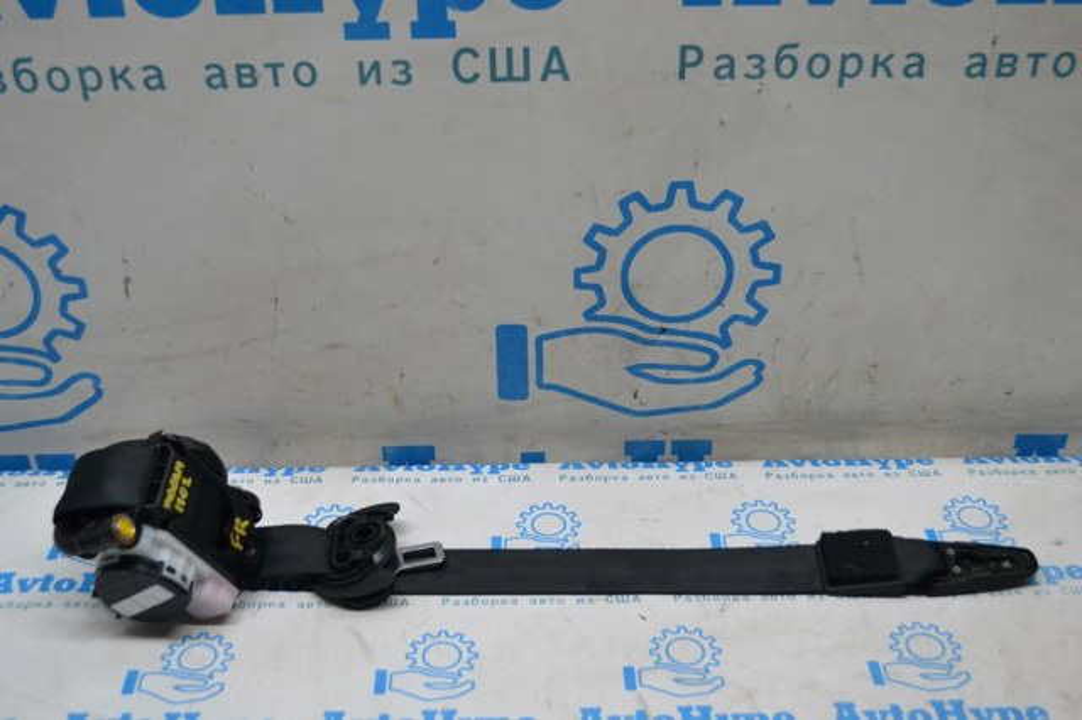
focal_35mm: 44
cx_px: 541
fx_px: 1307
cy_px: 360
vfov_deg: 30.8
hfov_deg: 45.0
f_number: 4.5
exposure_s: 1/500
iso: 2000
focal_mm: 29
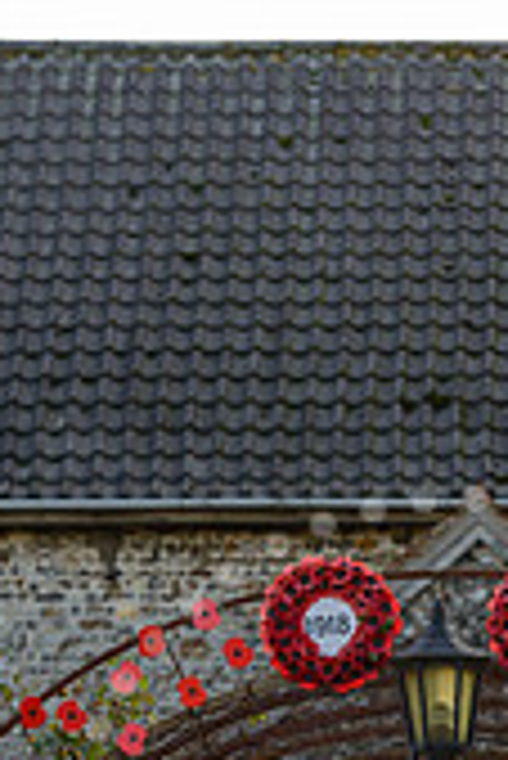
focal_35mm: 360
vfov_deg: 5.7
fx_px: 7604
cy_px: 904
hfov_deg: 3.8
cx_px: 468
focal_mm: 135
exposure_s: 1/350
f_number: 4.8
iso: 400
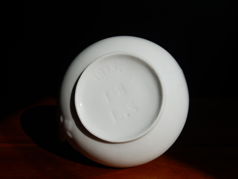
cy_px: 90
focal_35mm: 43
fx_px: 296
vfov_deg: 33.6
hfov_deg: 43.9
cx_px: 119
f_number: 4.2
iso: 125
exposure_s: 1/1000
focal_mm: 7.6
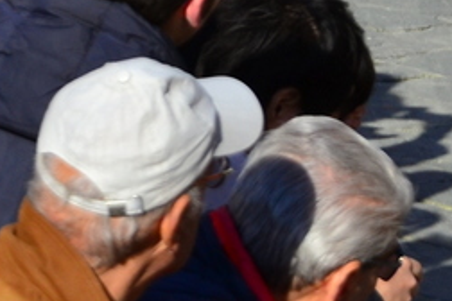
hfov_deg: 5.5
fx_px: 4658
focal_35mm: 371
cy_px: -355
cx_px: 504
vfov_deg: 3.7
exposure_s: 1/640
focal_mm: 52
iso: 200
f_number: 7.1
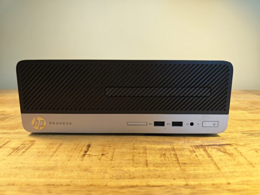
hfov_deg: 73.9
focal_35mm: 23
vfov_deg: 58.9
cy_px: 98
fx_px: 173
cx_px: 130
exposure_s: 1/50
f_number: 1.6
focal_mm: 6.55
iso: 125
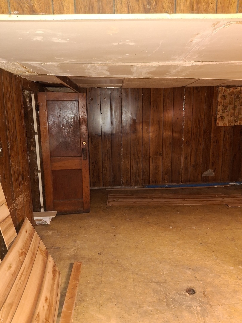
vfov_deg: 69.4
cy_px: 162
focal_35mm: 25
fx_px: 233
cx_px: 121
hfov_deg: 54.9
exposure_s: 1/24
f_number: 1.8
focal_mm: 4.69
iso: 400
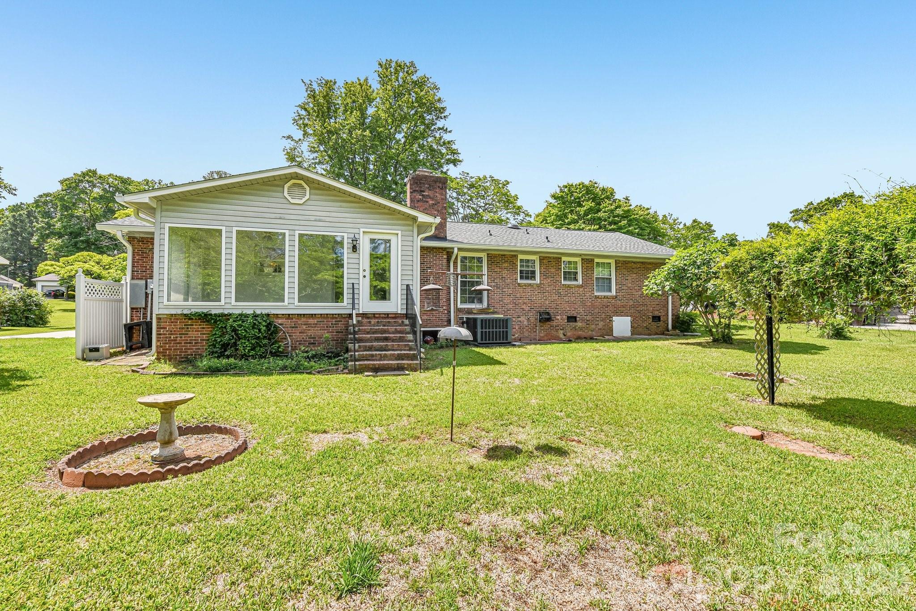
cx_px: 458
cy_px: 306
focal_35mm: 15
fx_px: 382
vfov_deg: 77.3
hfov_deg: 100.4
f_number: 8
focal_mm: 15
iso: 200
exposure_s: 1/800
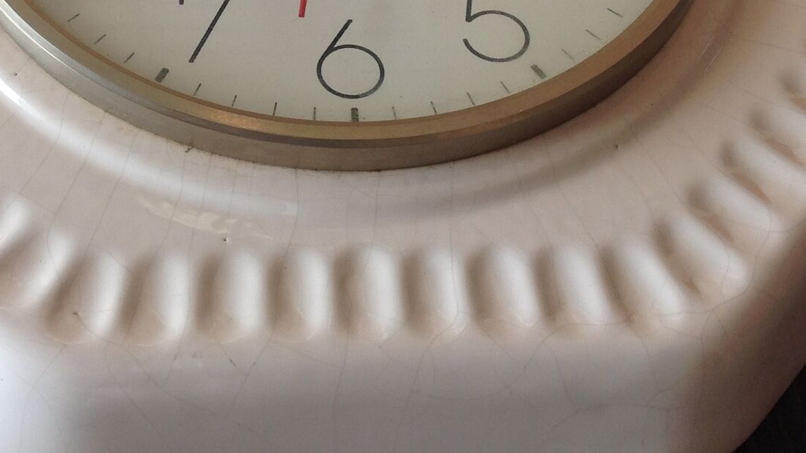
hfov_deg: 29.9
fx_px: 1496
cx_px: 262
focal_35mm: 70
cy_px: -8
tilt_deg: -49.8
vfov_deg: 16.8
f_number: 2.4
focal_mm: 4.28
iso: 50
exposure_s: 1/141
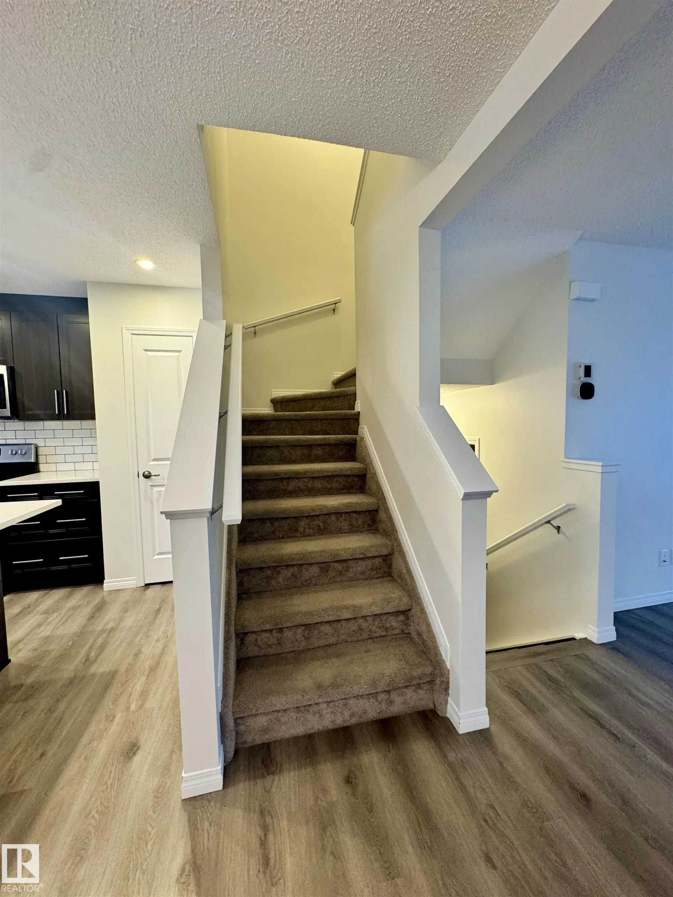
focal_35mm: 14
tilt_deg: -3.0
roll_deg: +0.5
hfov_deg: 85.7
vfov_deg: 102.1
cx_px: 336
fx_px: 363
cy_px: 448
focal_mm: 2.22
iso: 320
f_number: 2.2
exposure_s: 1/60
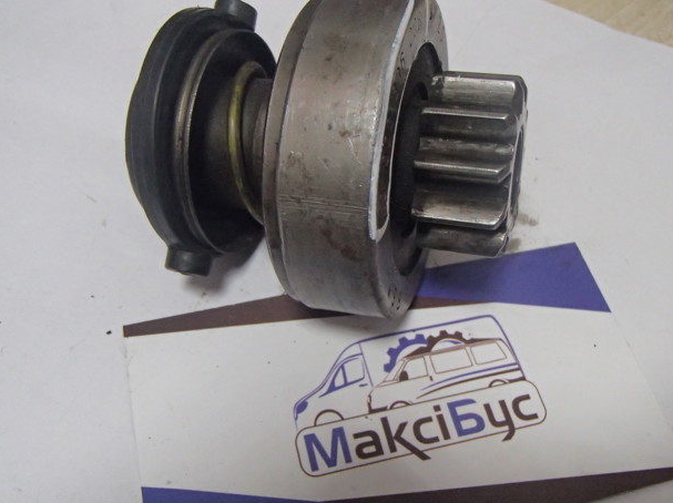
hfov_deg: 47.9
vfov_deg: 36.8
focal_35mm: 39
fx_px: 757
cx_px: 351
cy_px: 256
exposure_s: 1/60
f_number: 4.7
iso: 800
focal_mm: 6.64
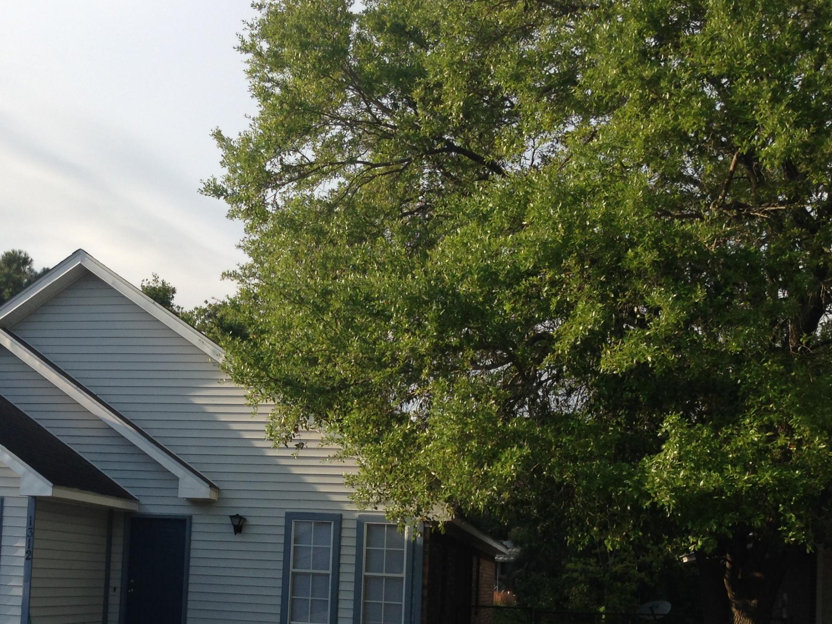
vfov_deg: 27.1
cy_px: 480
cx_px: 194
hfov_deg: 35.3
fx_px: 1274
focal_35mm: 53
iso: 50
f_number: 2.4
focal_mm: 4.12
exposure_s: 1/1130
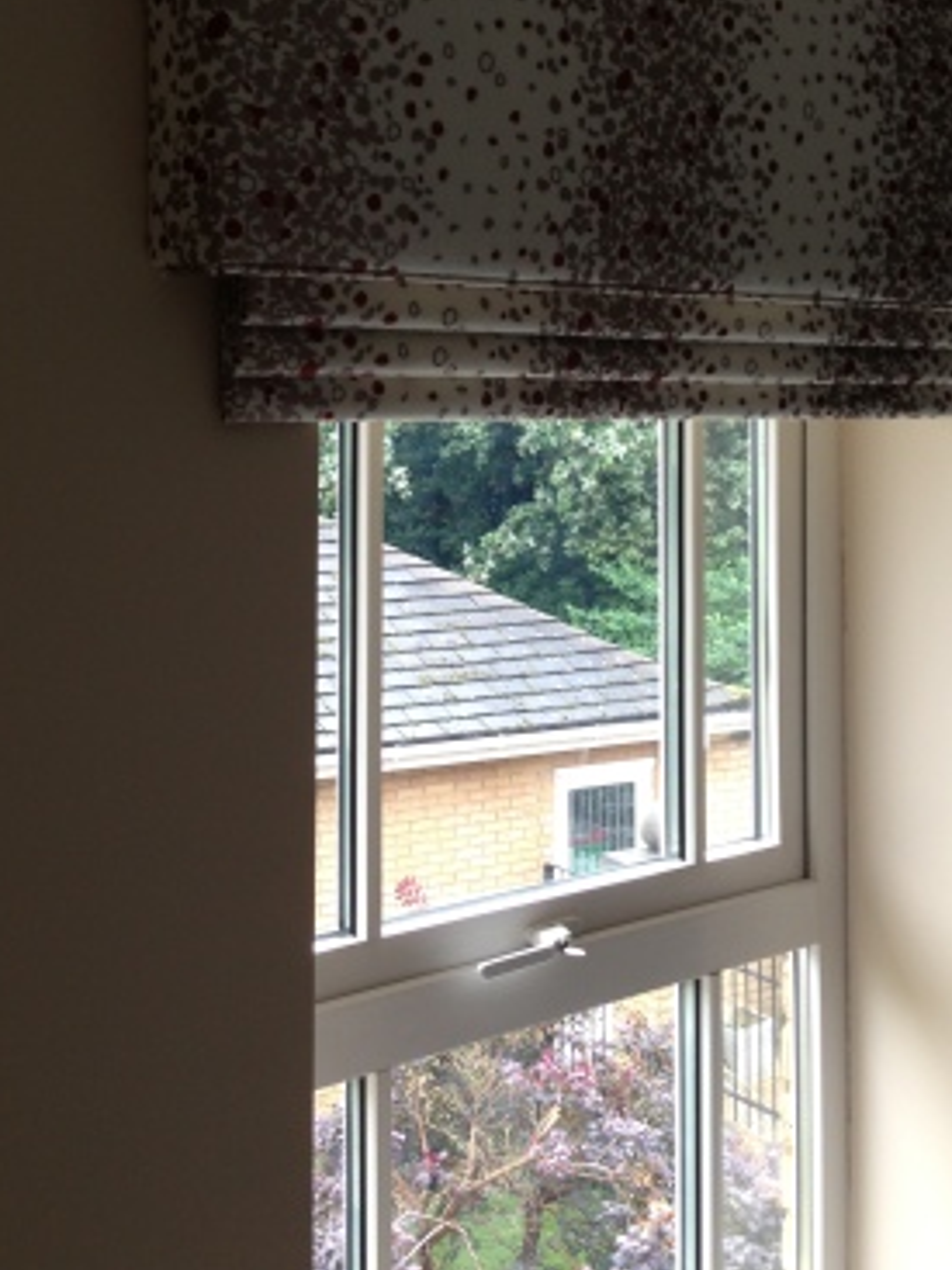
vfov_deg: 40.7
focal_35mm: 46
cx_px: 398
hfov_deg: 31.4
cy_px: 415
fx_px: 1688
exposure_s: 1/30
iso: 64
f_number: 2.4
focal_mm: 4.13
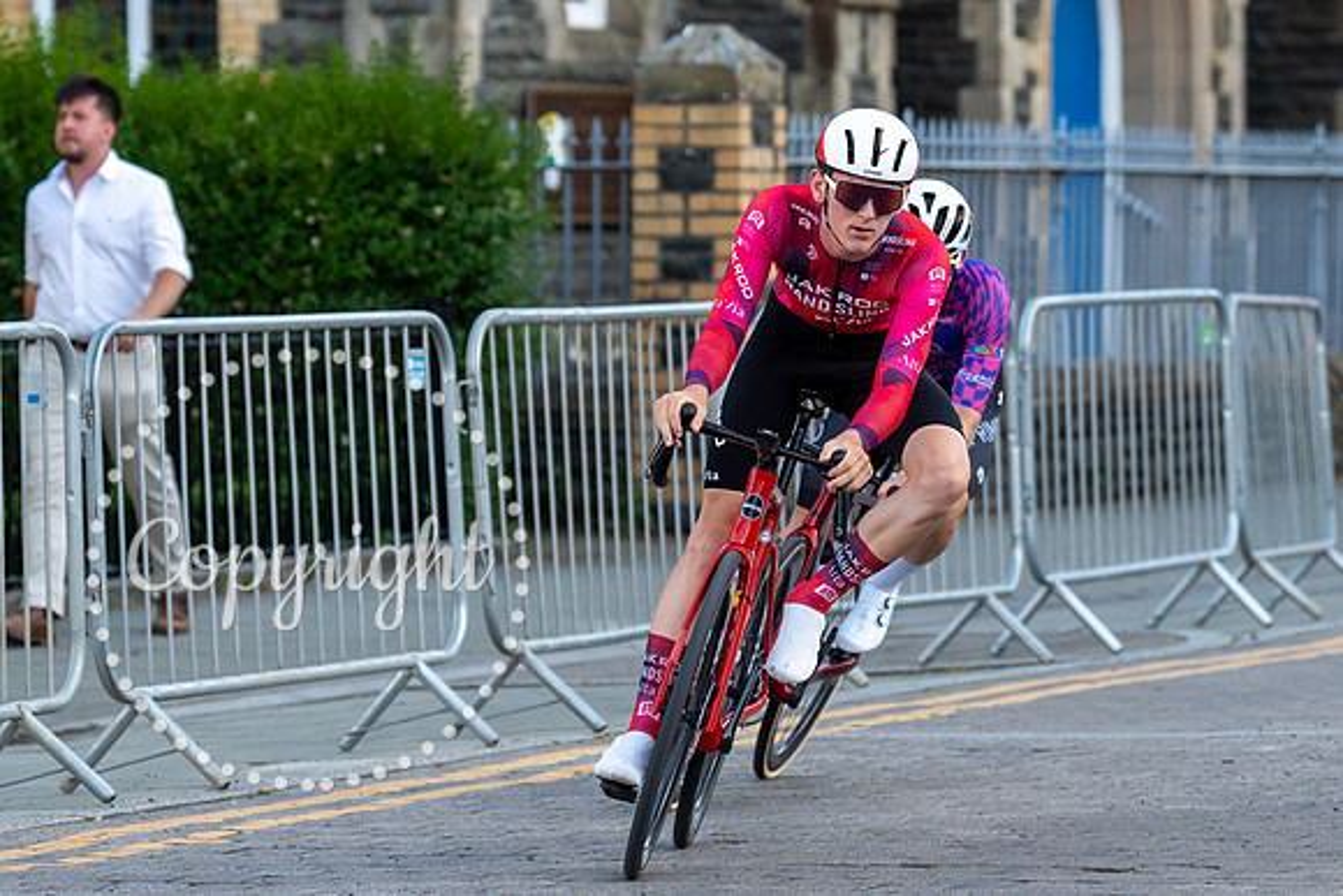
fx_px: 8241
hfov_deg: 9.3
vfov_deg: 6.2
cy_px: 326
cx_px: 923
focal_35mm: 221
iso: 500
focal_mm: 117
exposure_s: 1/800
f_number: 3.2
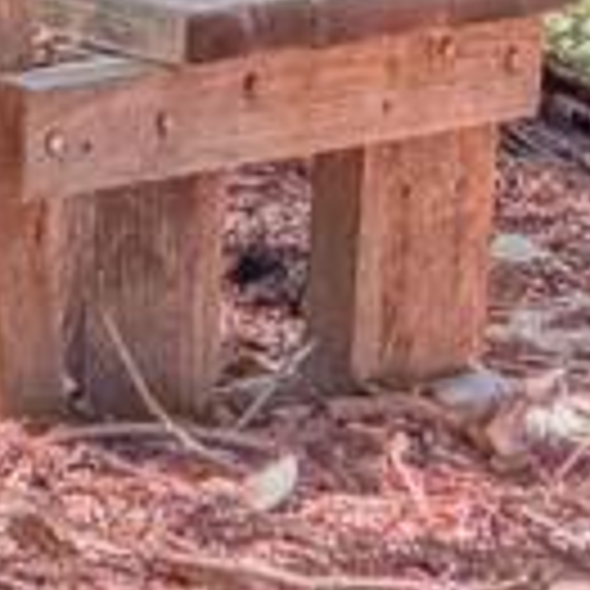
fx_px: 13305
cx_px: -1347
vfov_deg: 2.5
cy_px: -1063
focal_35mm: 690
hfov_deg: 2.5
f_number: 2.8
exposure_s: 1/60
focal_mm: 16.89
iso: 640
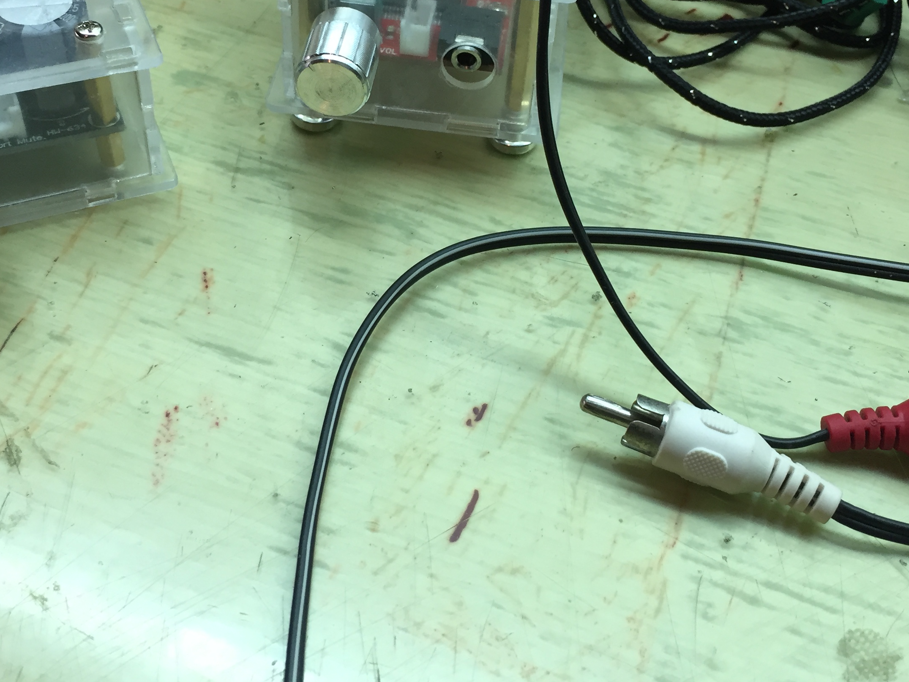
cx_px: 463
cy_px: 255
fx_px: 1155
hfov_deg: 42.9
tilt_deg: -47.1
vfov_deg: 32.7
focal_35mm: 44
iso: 32
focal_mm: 4.15
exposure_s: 1/40
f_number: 2.2
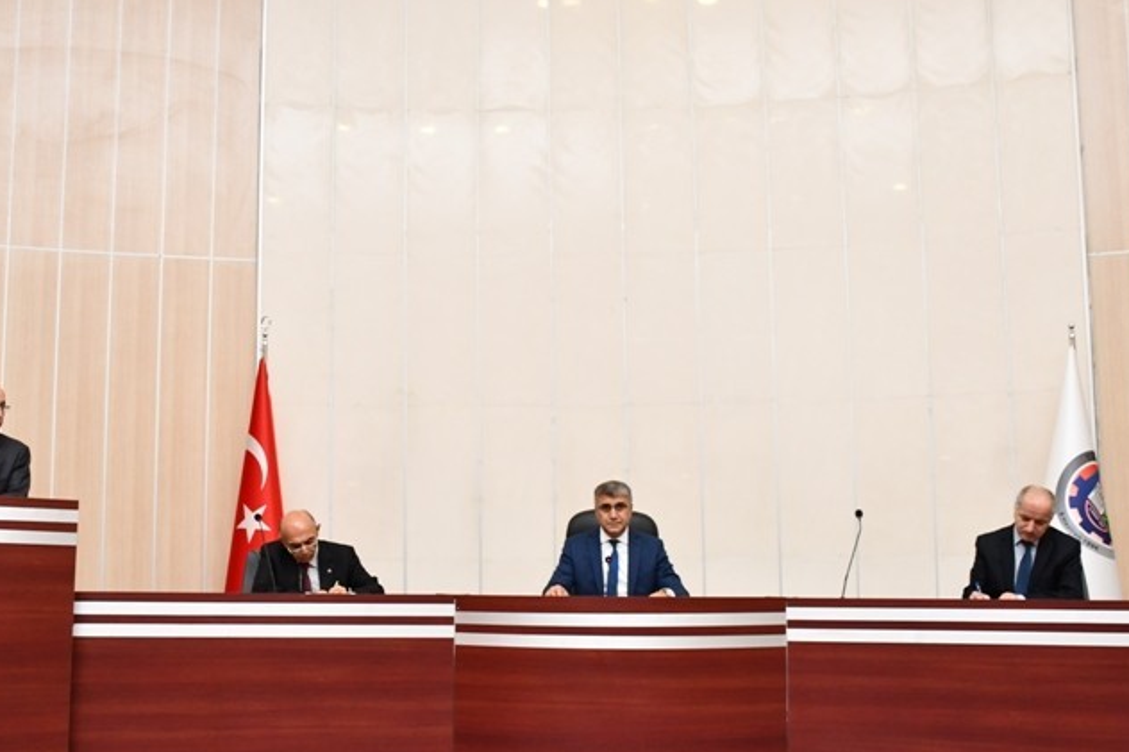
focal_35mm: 38
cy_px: 414
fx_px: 1191
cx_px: 522
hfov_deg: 50.7
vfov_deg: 35.0
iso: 1400
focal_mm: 20
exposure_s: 1/60
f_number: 4
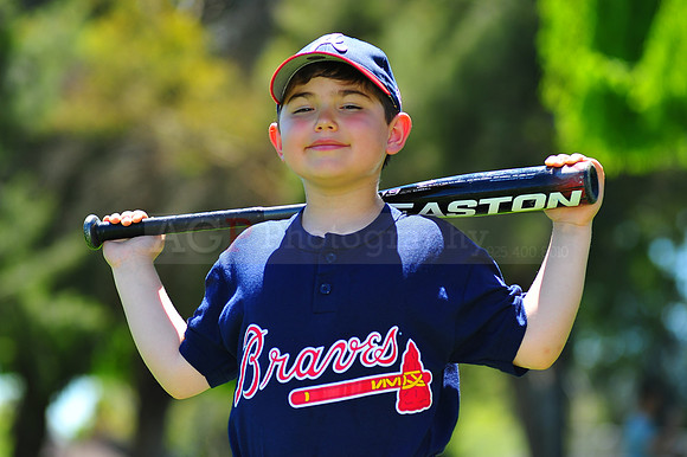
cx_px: 344
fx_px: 3433
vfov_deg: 7.6
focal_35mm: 180
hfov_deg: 11.4
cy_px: 228
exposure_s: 1/400
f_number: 5
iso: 200
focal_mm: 180
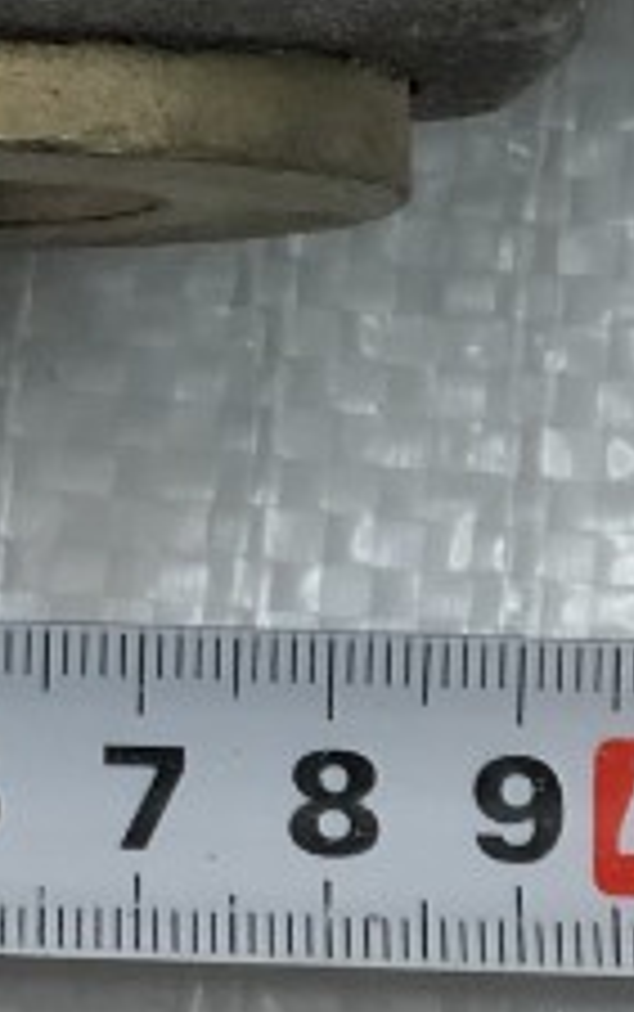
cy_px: -751
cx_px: -162
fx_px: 8002
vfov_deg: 7.1
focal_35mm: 290
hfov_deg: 4.5
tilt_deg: -72.8
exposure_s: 1/33
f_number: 2.8
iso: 32
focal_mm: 6.6
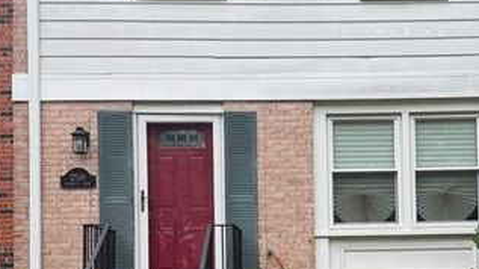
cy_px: 240
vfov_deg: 21.3
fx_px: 698
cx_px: 308
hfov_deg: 37.6
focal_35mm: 55
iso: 100
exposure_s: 1/1018
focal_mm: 6.76
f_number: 1.78
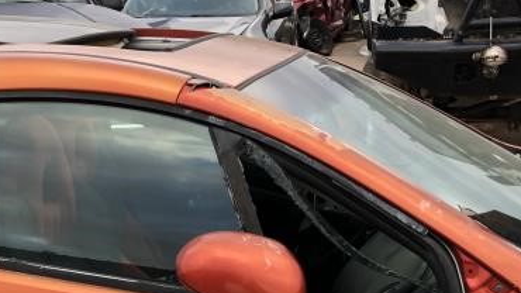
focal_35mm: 66
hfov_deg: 31.9
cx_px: 231
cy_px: 352
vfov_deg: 17.4
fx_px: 912
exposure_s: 1/120
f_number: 1.8
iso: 50
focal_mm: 3.99
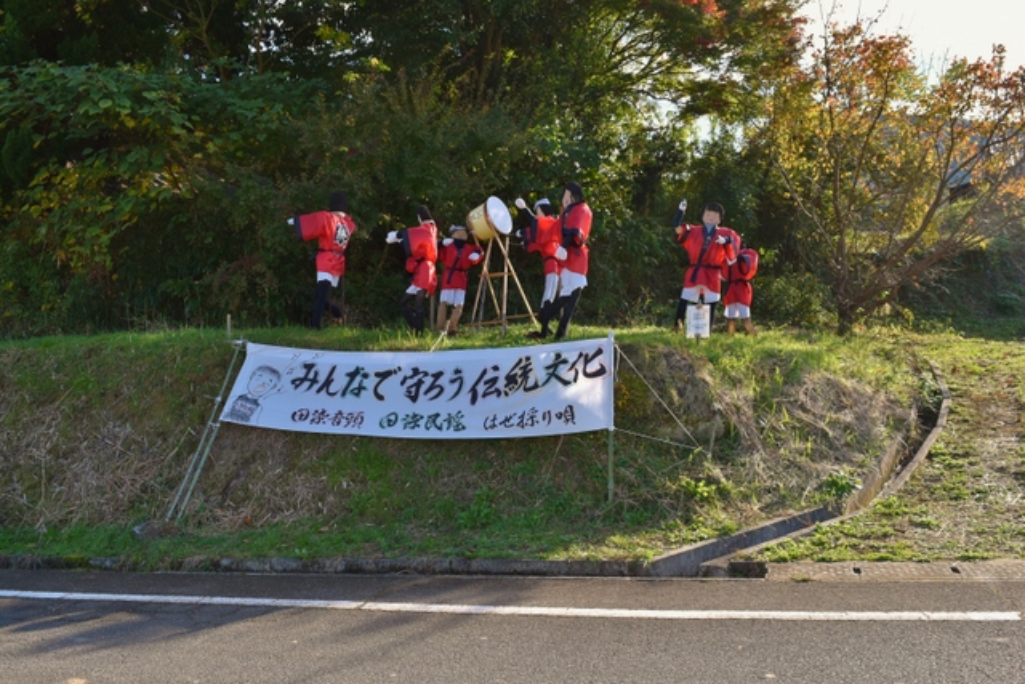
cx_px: 512
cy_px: 342
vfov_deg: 43.6
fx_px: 854
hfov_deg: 61.9
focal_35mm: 30
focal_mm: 20
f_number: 6.3
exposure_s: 1/160
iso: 100
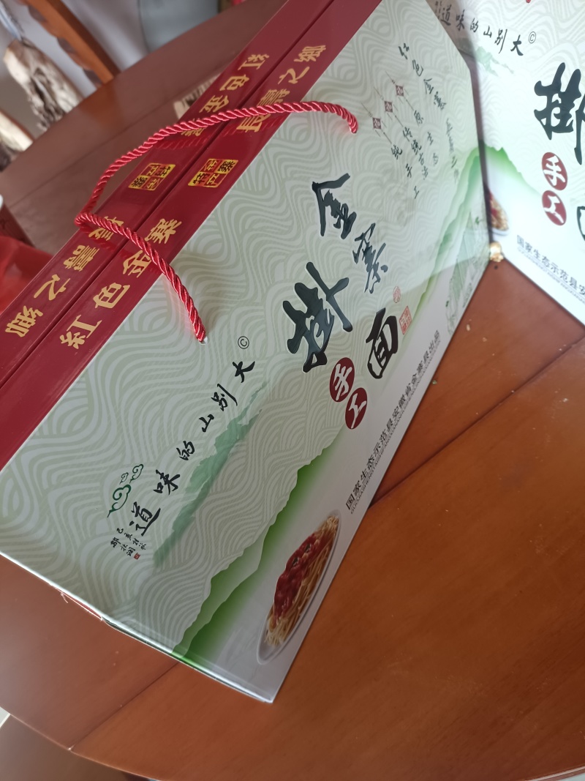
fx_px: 563
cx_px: 292
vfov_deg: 69.4
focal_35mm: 25
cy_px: 390
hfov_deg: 54.9
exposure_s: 1/50
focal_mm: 4.75
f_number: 1.79
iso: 187
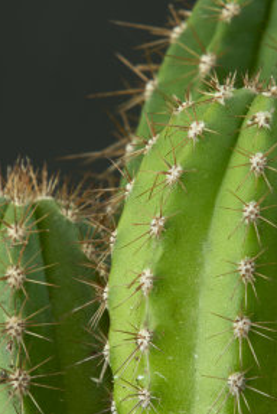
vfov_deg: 2.4
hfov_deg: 1.6
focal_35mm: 852
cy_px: 312
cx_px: 159
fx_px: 9809
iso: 100
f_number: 22
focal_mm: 400
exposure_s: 4
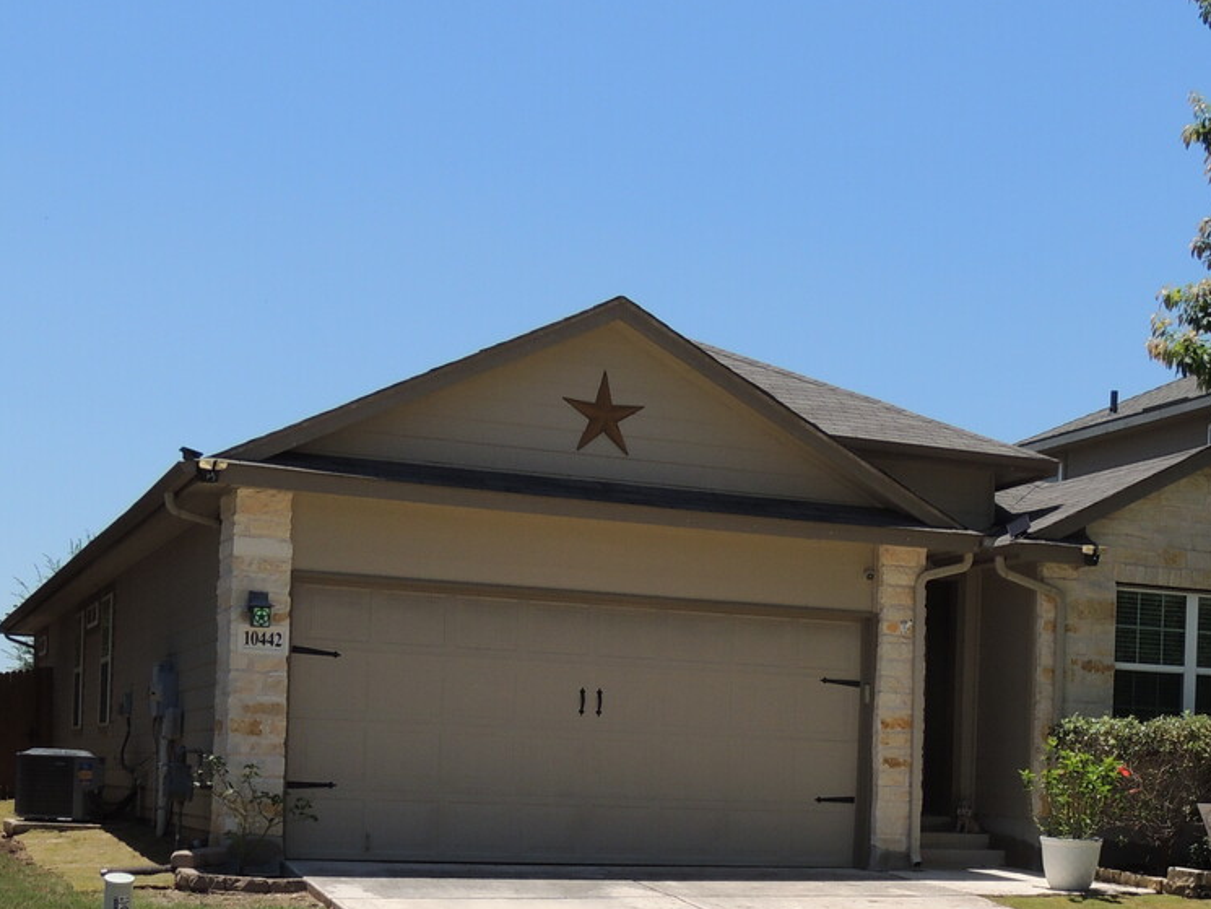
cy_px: 779
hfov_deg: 33.0
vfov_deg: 24.7
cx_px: 777
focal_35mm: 58
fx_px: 2029
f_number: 3.5
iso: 100
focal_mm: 5.3
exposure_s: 1/1250
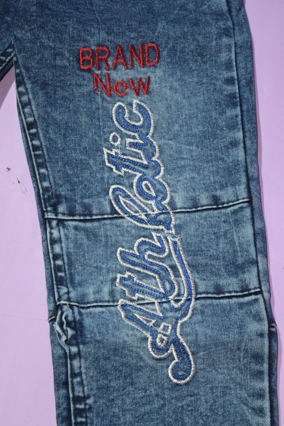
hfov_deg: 16.6
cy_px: 213
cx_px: 142
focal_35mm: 82
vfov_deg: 24.6
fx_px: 976
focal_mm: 55
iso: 800
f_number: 5.6
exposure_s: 1/125
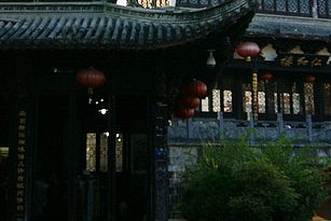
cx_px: 138
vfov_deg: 14.6
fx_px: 828
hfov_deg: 22.6
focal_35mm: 90
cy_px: -66
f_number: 5
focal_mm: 18
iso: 100
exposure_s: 1/250
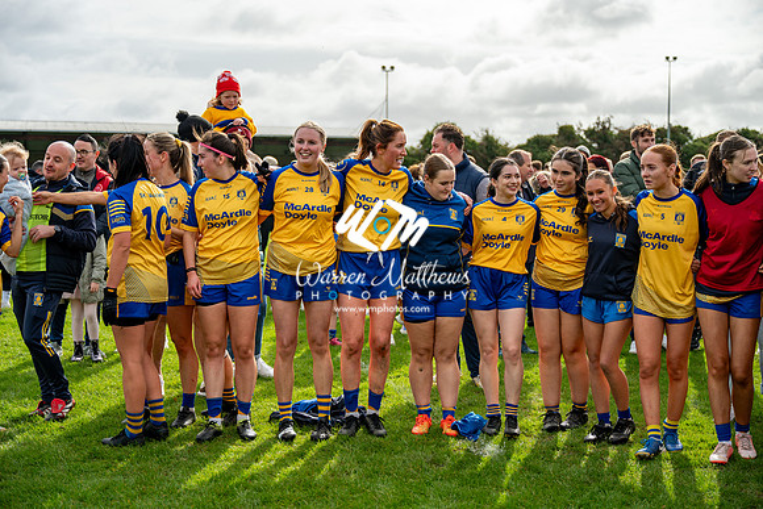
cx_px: 382
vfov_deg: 27.0
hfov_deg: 39.6
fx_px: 1060
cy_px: 254
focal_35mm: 50
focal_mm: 50
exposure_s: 1/1600
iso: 100
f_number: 2.8
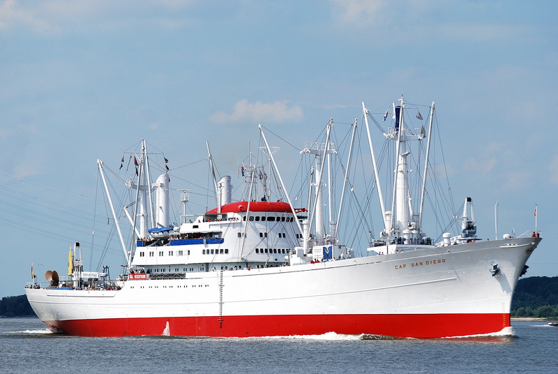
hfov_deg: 9.8
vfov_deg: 6.6
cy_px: 187
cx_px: 279
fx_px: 3260
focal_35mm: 210
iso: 180
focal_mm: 140
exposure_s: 1/2000
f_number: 5.6
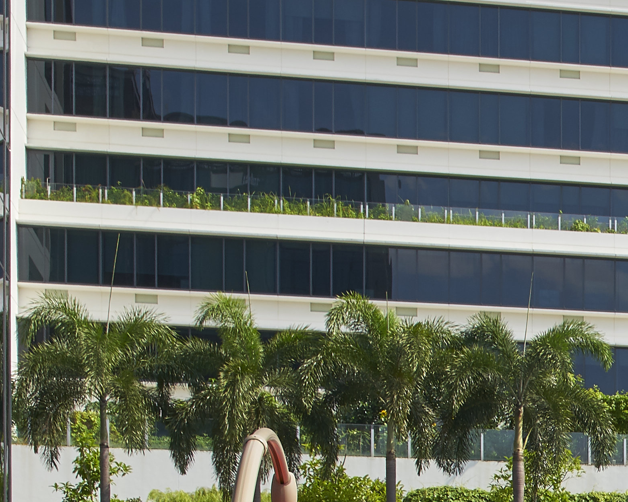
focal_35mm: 134
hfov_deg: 12.8
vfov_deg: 10.8
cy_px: 901
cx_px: 1188
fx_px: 2491
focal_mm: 28
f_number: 11
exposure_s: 1/100
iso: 100
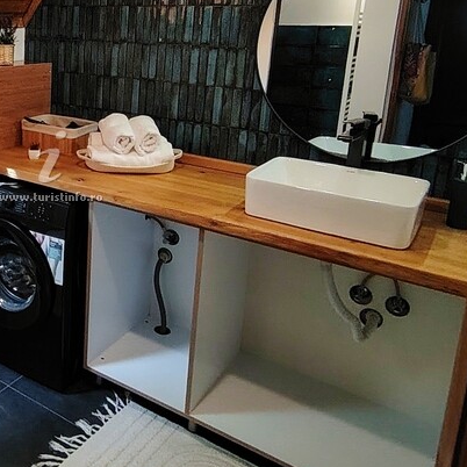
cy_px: 145
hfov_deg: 41.7
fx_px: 549
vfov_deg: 45.2
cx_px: 31
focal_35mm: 36
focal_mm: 1.42
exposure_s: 1/33.3
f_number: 2.2
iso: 222
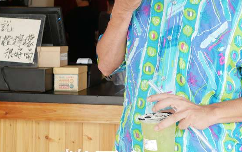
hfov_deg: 35.4
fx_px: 376
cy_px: 28
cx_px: 155
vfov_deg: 22.4
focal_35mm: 57
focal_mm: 15
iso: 200
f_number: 2.2
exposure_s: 1/160
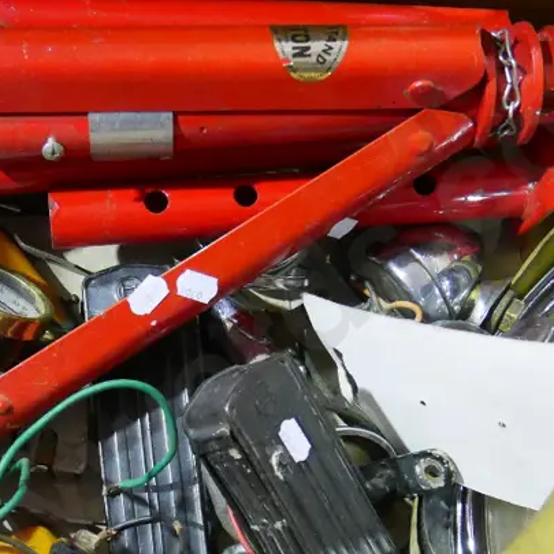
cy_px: 429
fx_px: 1213
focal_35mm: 67
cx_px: 161
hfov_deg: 25.5
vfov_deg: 25.4
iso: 3200
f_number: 4
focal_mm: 15
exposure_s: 1/30
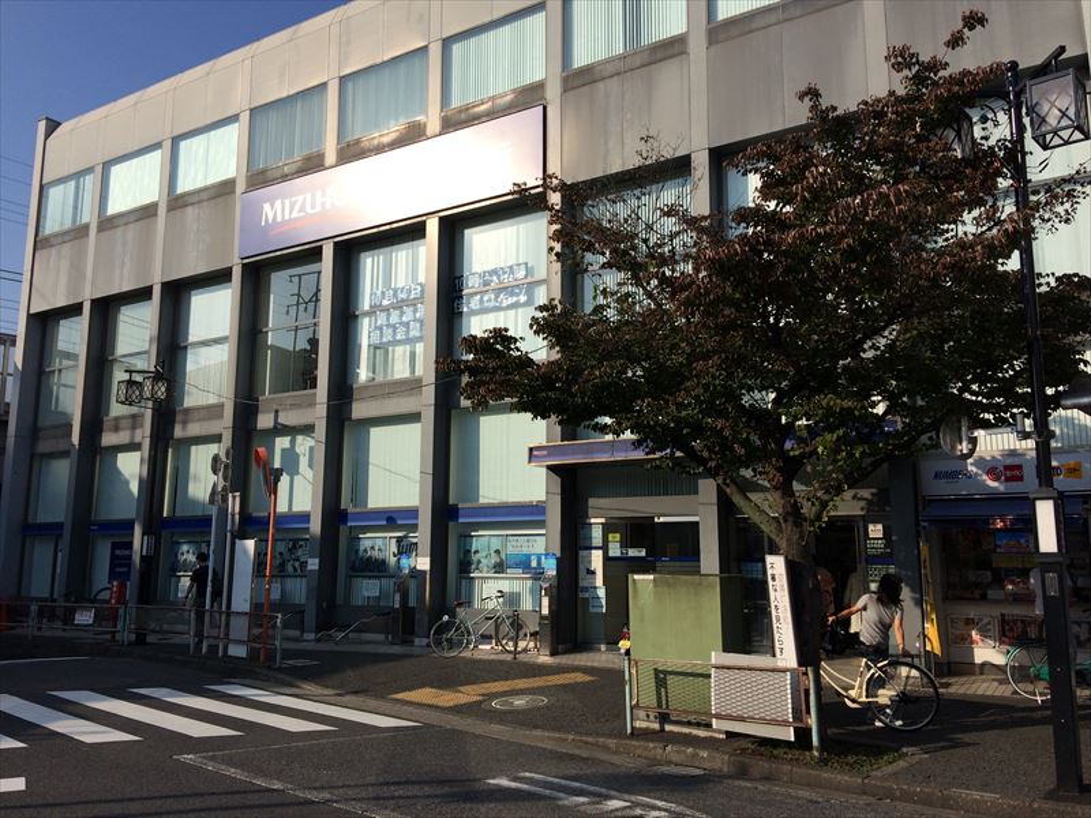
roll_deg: +0.4
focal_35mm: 29
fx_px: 914
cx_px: 546
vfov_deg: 48.2
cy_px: 409
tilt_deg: +6.2
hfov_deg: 61.7
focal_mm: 4.15
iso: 32
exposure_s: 1/2933
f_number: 2.2
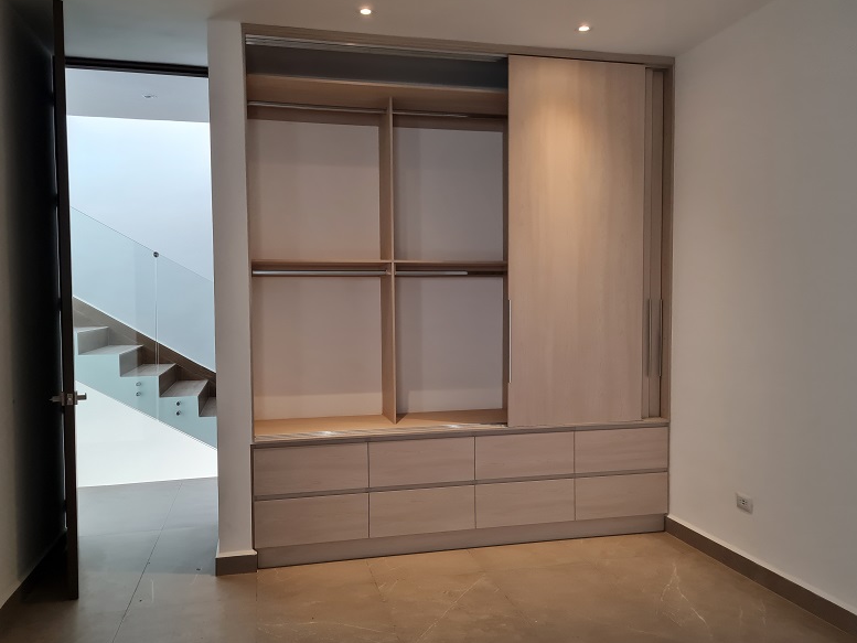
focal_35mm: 27
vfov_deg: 51.4
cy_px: 326
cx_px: 419
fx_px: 669
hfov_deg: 65.3
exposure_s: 1/120
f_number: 1.8
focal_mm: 5.4
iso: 250
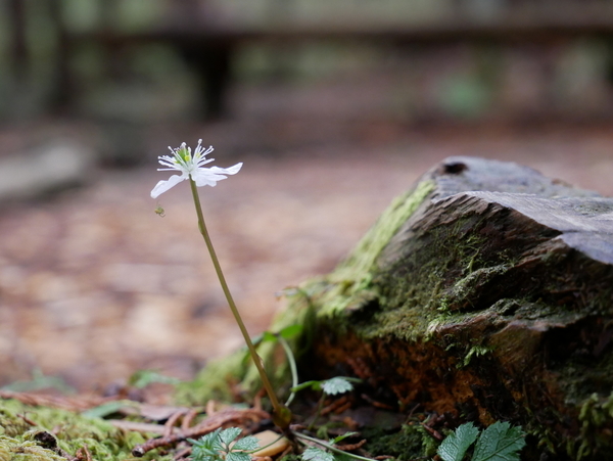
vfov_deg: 19.4
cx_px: 306
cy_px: 230
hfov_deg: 25.6
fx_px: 1347
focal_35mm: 76
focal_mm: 38
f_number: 5.4
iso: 1600
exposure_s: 1/100
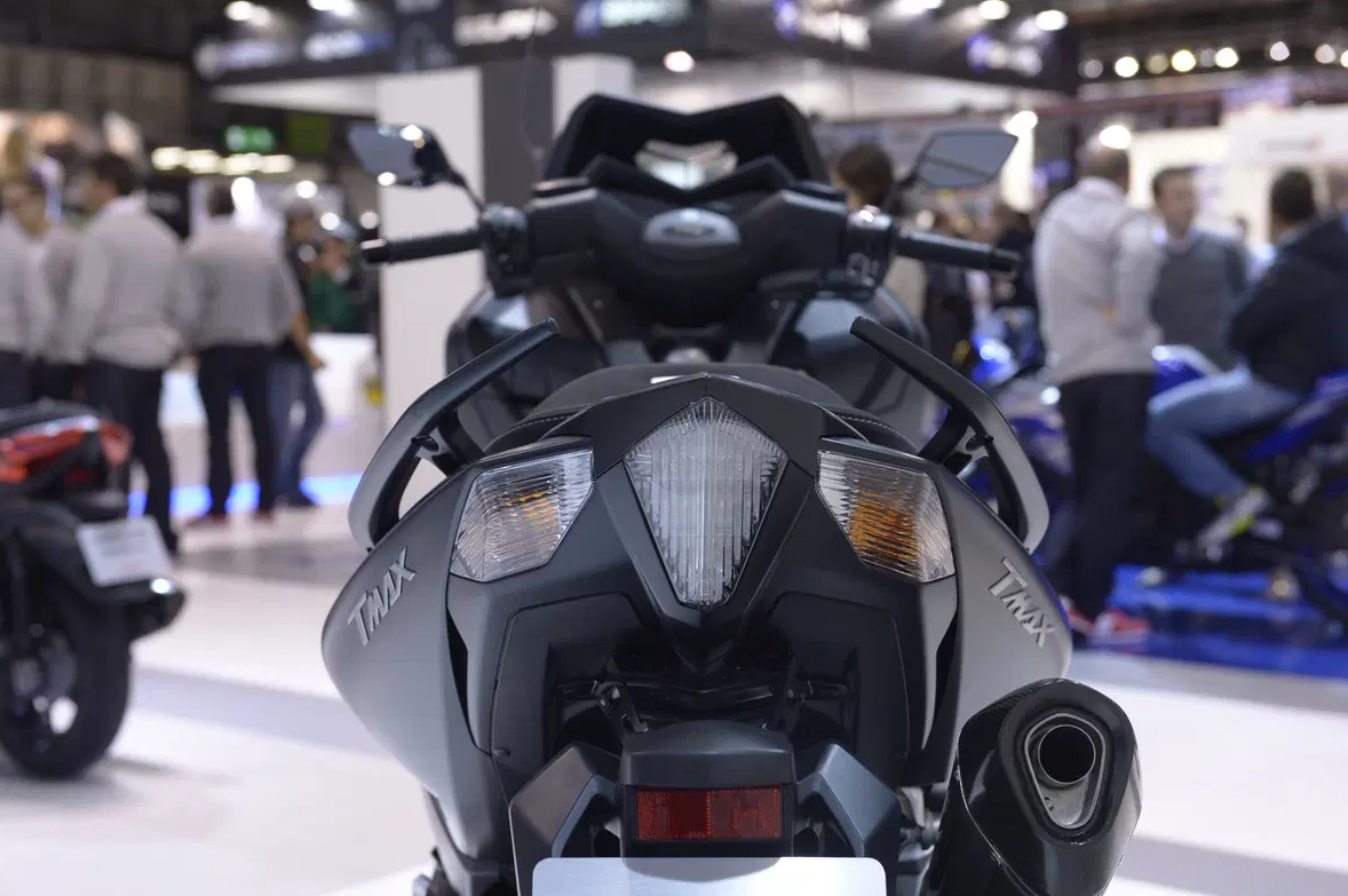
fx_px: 2095
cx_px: 672
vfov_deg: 24.1
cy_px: 448
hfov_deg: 35.7
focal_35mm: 56
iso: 1000
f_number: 4.5
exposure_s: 1/160
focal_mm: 55
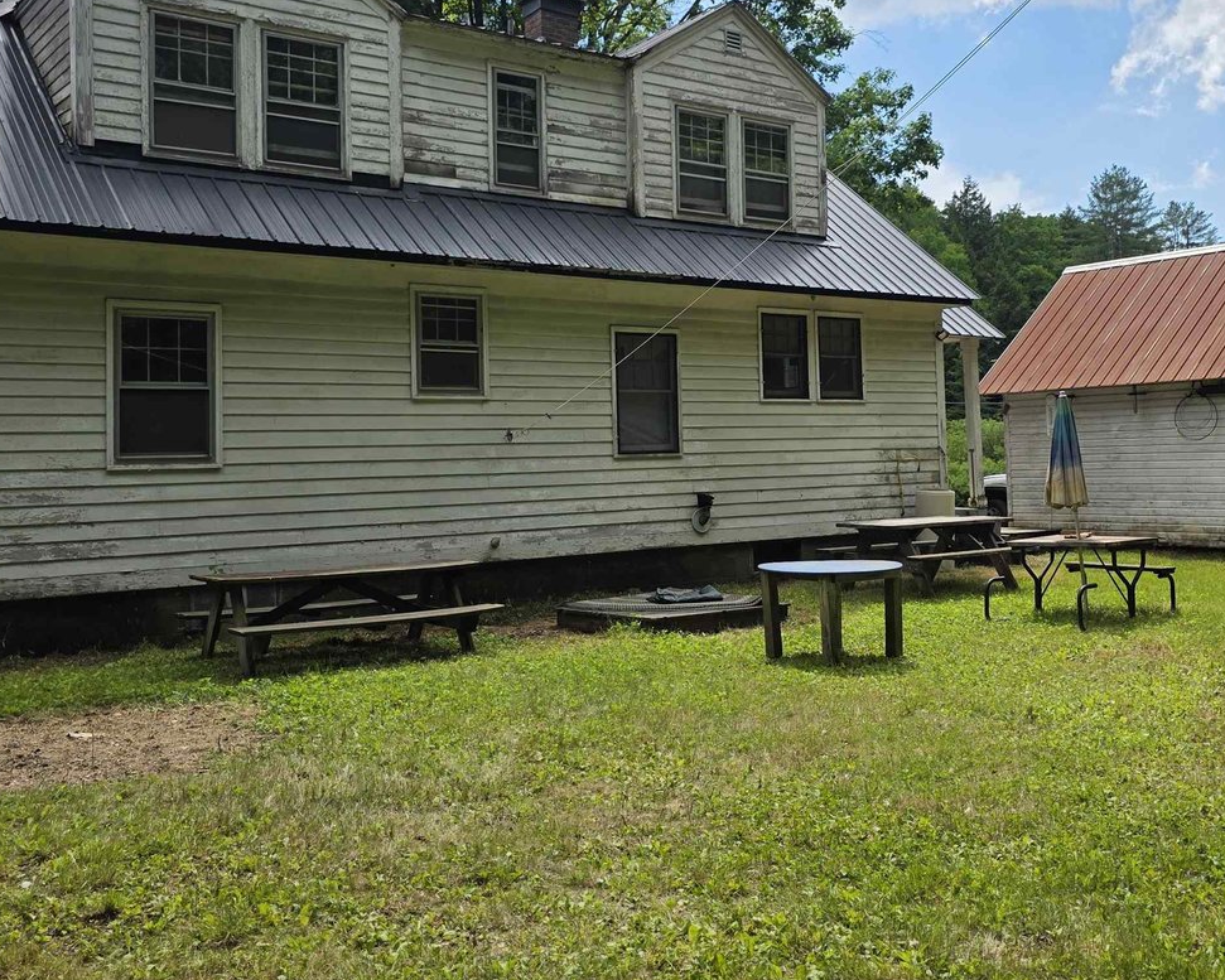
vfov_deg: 39.9
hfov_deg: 49.0
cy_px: 370
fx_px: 1342
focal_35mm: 37
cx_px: 693
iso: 80
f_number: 1.7
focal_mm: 6.3
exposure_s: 1/6150
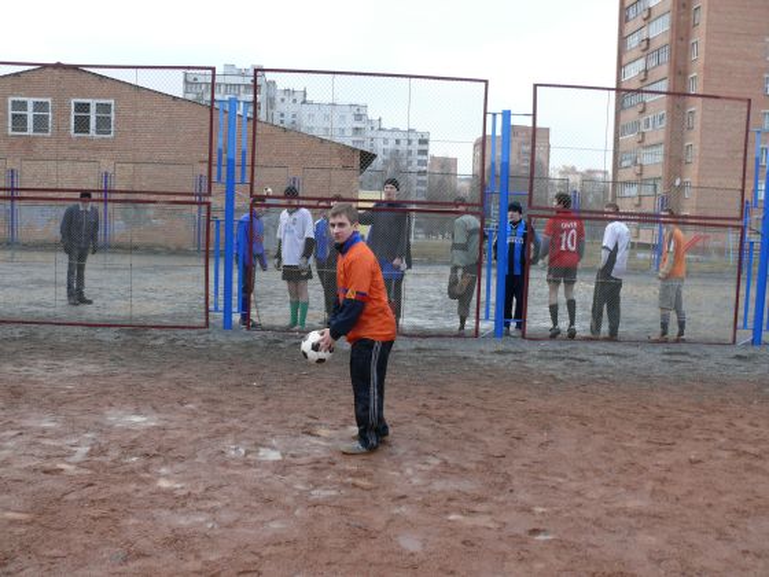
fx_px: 778
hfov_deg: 52.6
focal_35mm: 35
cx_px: 384
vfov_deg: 40.7
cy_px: 288
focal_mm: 7.4
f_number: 4
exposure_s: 1/160
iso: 100
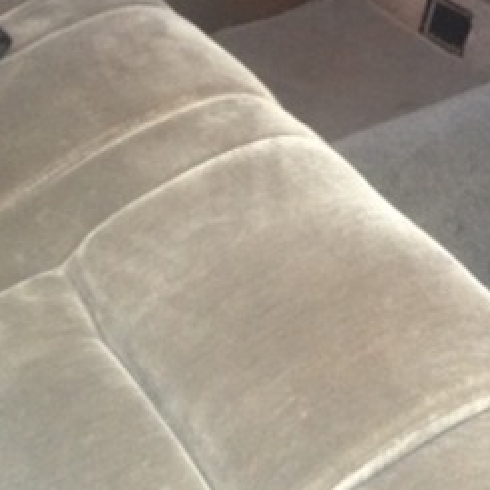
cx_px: 448
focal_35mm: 95
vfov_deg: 18.0
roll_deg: +5.7
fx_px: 1521
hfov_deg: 18.0
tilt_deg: -30.5
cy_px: 42
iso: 160
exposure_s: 1/20
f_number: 2.4
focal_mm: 4.12
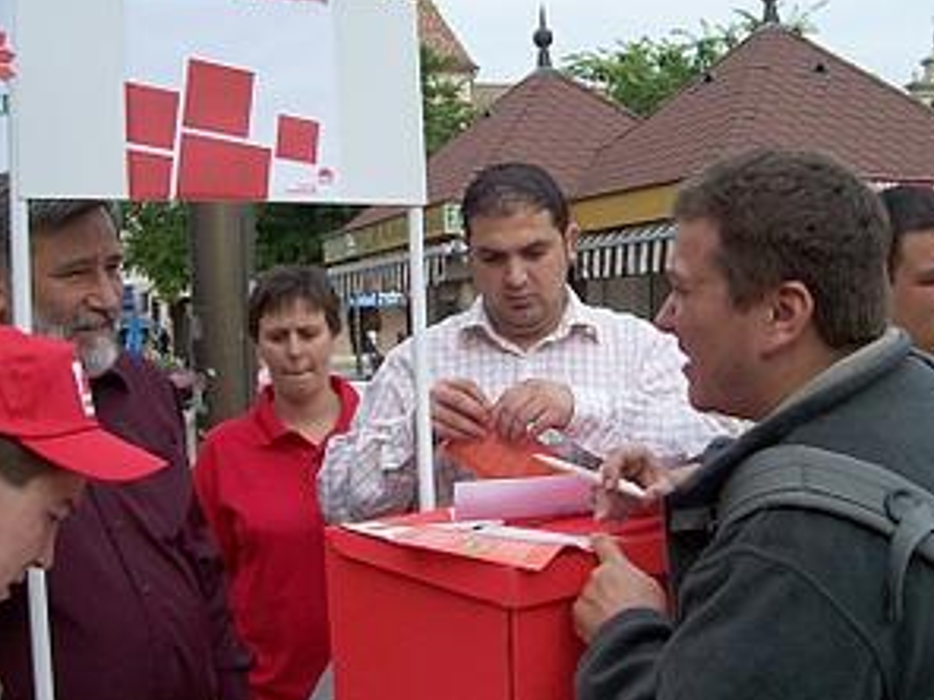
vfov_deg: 31.5
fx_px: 1241
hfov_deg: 41.2
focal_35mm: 46
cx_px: 502
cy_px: 337
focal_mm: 5.6
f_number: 5.6
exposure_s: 1/350
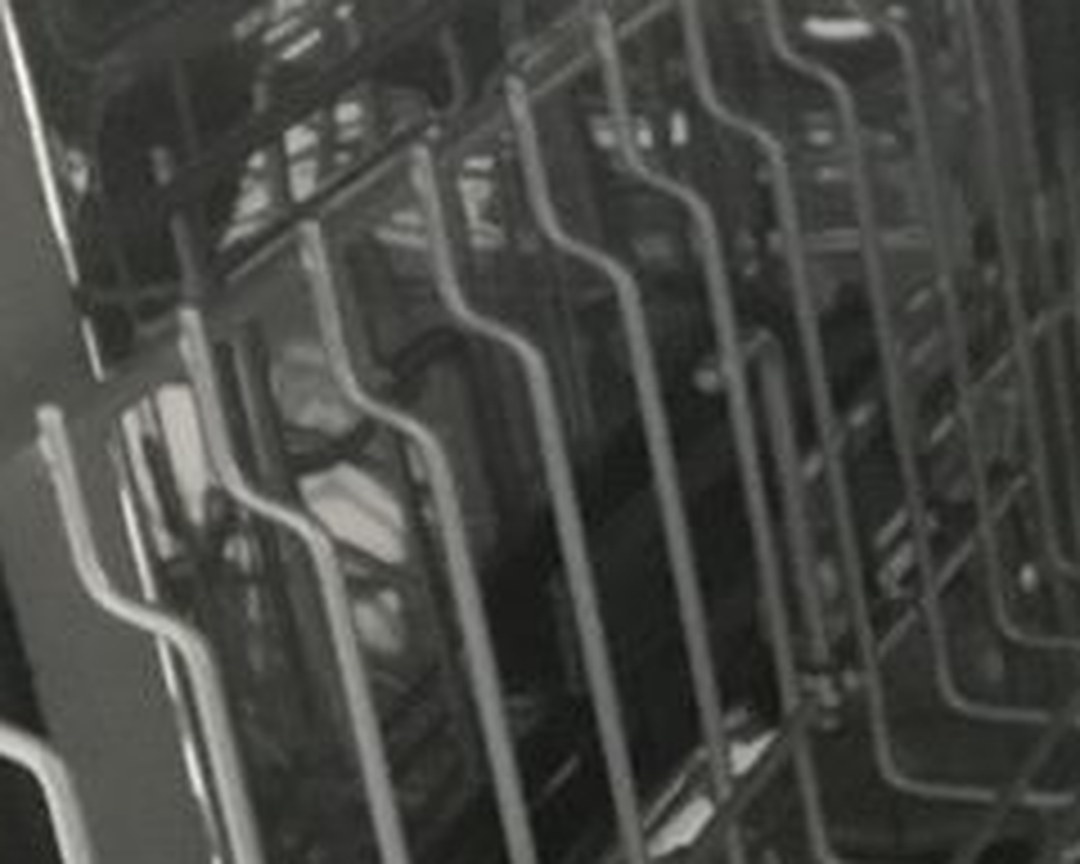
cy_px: 1350
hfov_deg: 13.1
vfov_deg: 11.7
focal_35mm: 126
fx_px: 4027
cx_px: 2210
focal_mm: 3.3
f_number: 2.4
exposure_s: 1/20
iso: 200
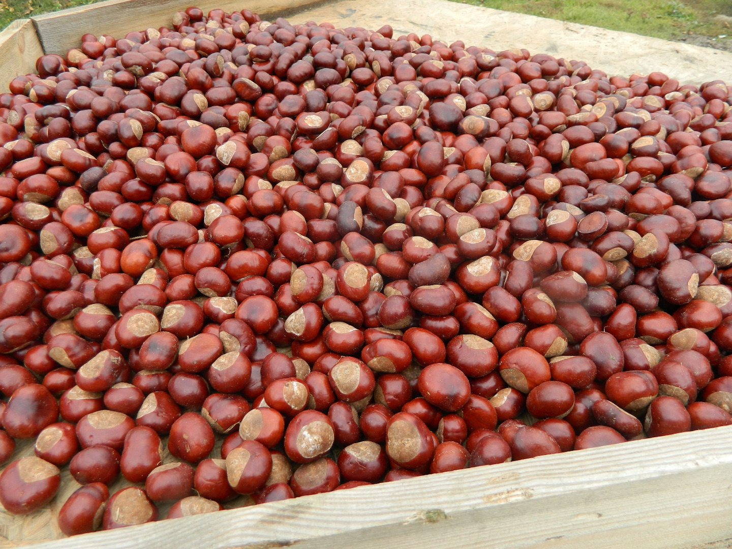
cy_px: 274
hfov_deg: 69.4
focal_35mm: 25
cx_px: 366
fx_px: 529
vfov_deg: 54.9
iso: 80
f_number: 3.1
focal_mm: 4.5
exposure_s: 1/200
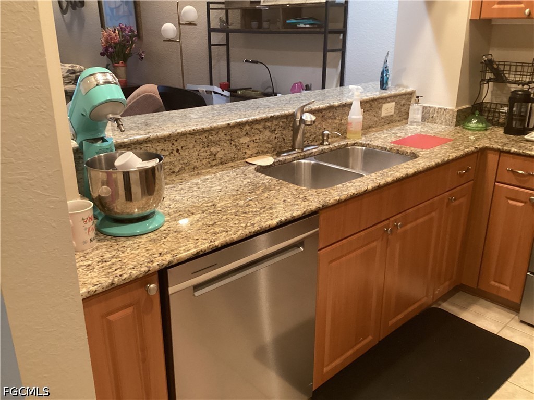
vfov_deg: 45.4
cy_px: 200
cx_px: 267
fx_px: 478
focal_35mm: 31
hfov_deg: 58.4
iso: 320
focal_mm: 3.3
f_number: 2.4
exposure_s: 1/60
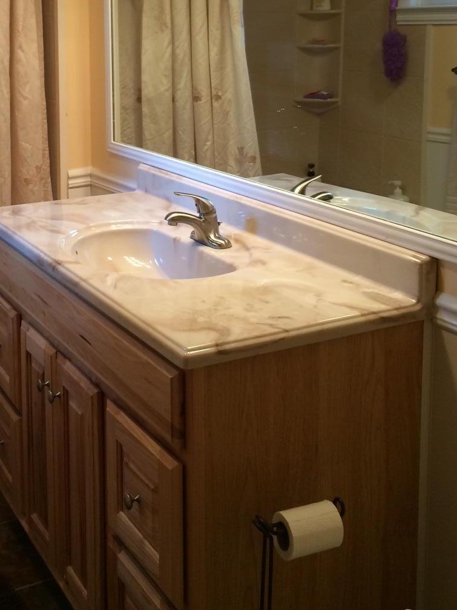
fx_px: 827
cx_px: 137
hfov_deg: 30.5
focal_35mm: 47
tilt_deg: -9.9
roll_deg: +0.7
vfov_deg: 39.2
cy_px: 141
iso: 80
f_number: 2.2
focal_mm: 4.15
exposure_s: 1/30
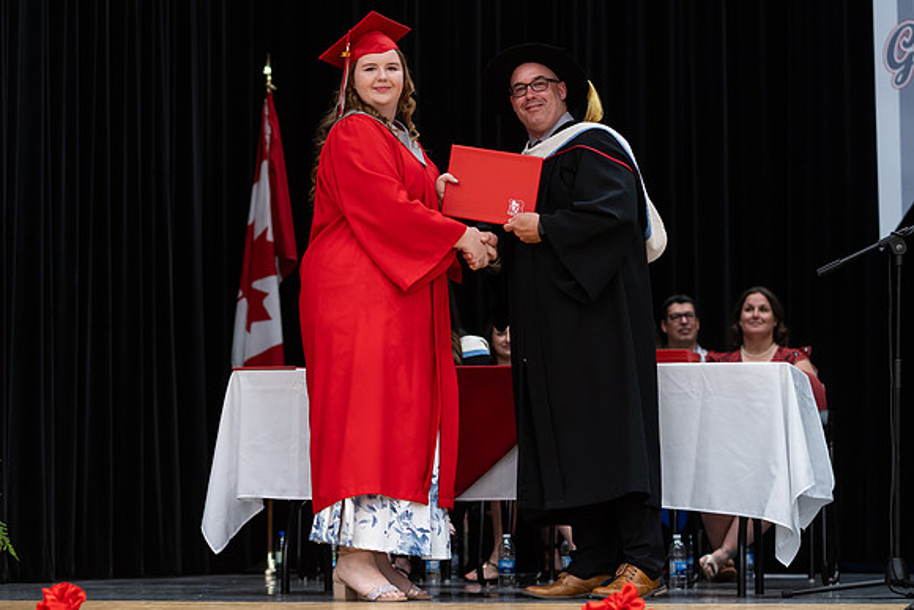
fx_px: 2800
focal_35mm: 110
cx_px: 384
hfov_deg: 18.5
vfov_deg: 12.4
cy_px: 298
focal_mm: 85
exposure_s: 1/200
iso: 1000
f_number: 2.8
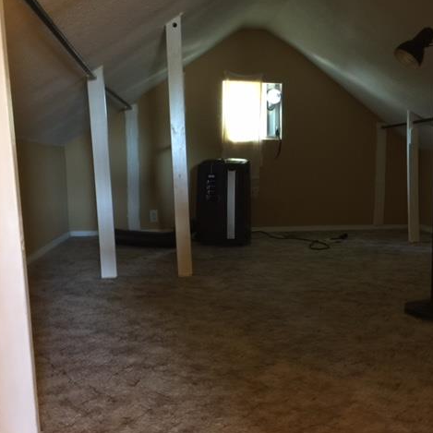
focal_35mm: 35
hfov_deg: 47.0
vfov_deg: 47.2
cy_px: 217
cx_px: 259
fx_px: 495
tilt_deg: -3.4
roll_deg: -0.5
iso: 100
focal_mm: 4.15
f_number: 2.2
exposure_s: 1/4
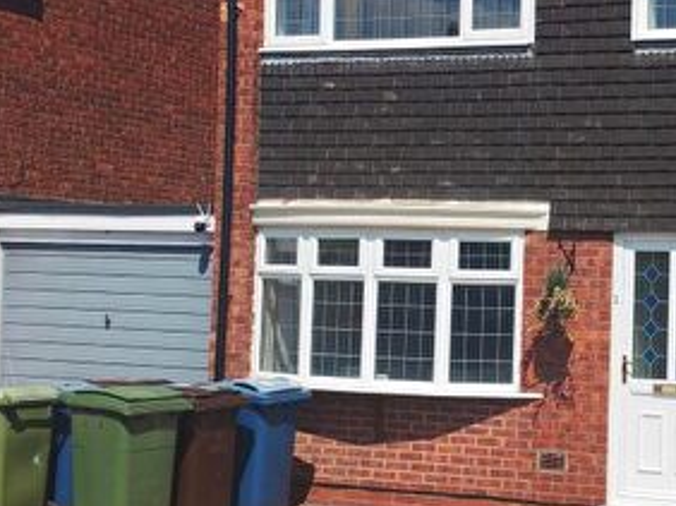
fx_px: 1502
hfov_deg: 24.5
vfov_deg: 19.1
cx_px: 638
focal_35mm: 77
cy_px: 239
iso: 50
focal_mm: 6.12
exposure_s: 1/950
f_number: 1.9
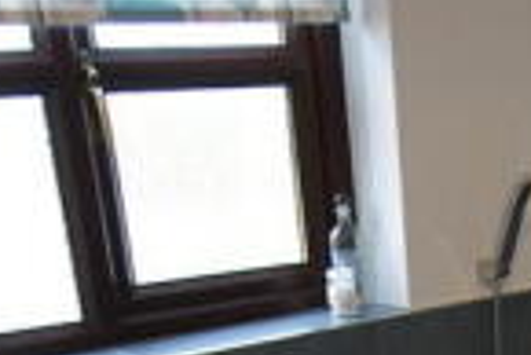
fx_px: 1096
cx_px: 317
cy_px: 430
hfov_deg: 27.2
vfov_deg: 17.5
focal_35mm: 74
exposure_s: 1/30
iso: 100
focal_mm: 11
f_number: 3.5
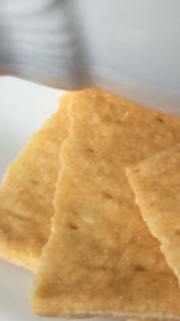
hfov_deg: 14.3
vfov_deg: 24.3
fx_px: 696
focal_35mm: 82
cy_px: -29
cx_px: 221
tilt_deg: -56.9
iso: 64
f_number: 2.2
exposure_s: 1/30
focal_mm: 4.15
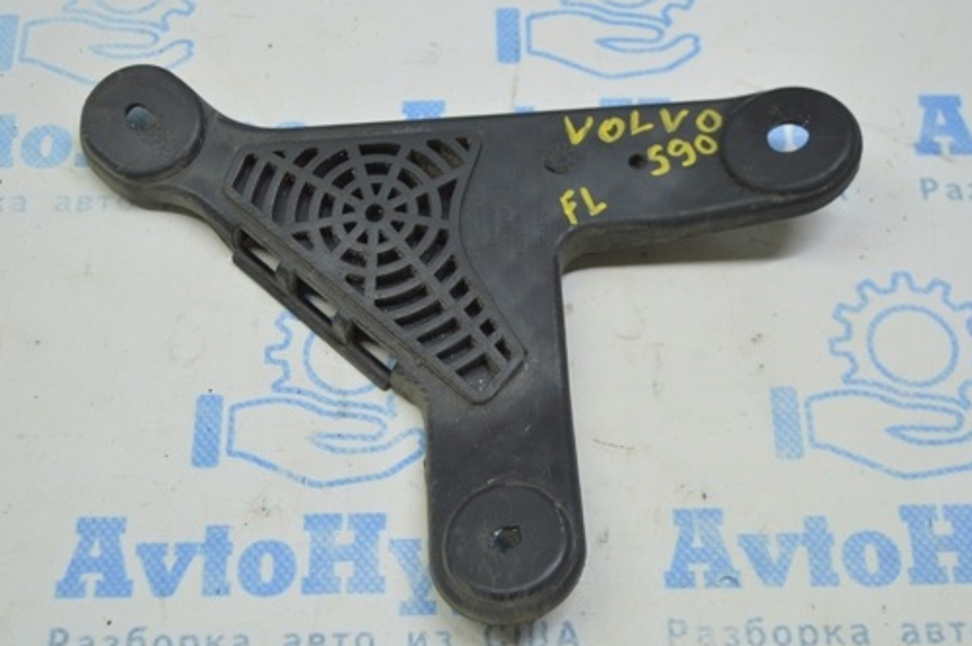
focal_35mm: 56
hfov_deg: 35.9
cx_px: 459
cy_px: 303
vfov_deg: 24.3
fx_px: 1500
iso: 400
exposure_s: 1/50
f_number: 4.2
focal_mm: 29
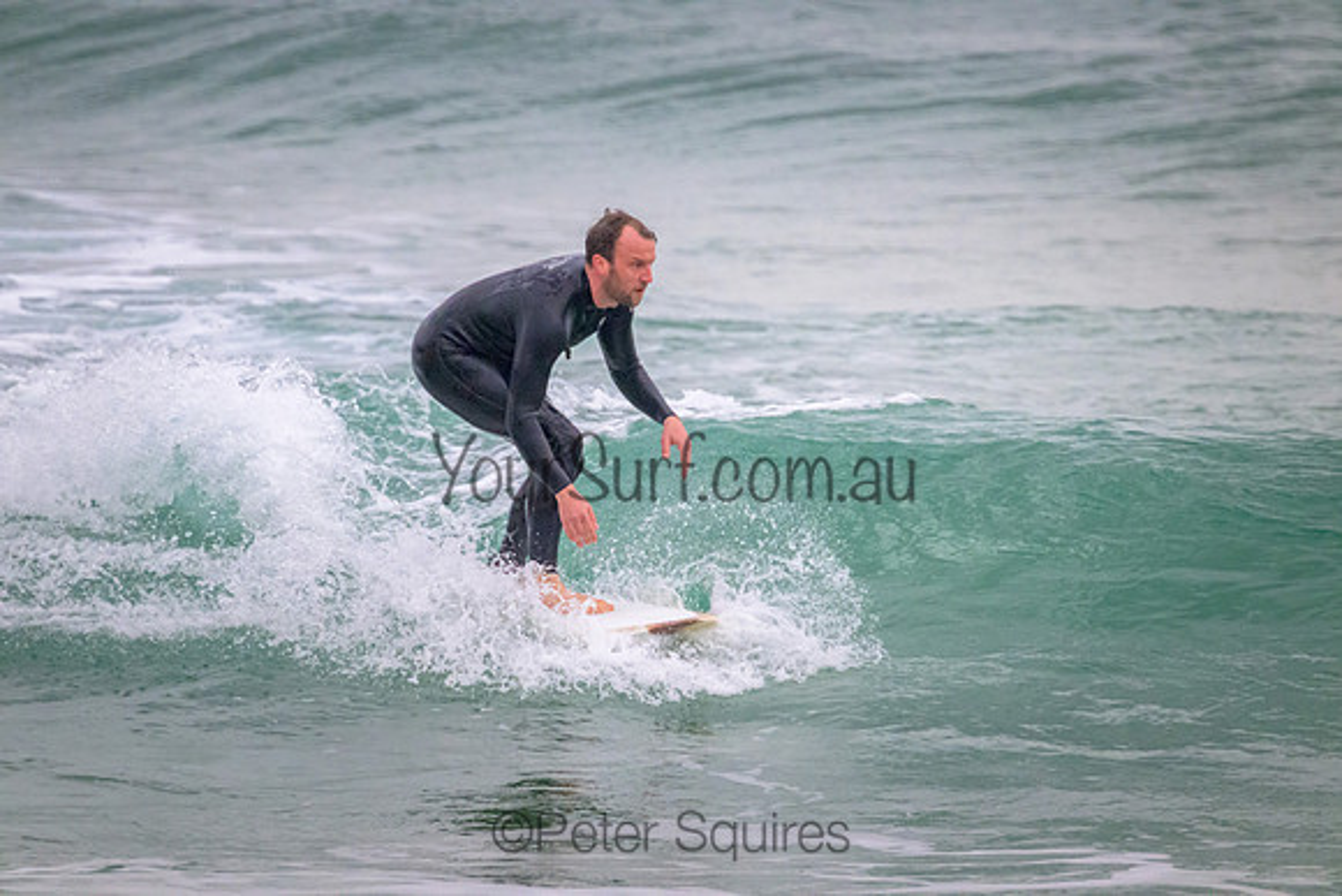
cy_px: 448
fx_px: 29828
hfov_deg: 2.6
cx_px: 671
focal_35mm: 800
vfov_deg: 1.7
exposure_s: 1/1250
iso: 9000
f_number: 11
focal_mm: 800
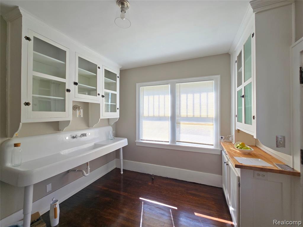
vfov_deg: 89.9
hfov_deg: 106.2
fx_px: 114
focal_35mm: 13
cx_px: 152
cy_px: 114
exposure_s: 1/237
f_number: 2.2
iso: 50
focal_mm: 2.2
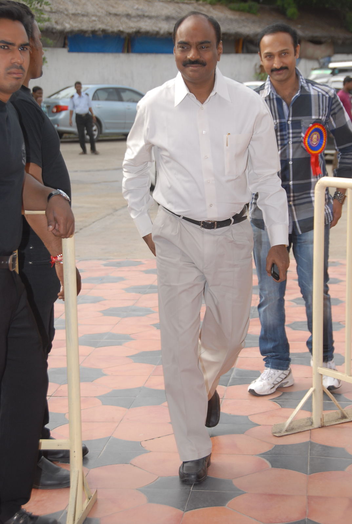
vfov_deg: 25.9
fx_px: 1139
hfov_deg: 17.6
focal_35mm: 78
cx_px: 176
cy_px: 262
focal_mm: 52
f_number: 5.6
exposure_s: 1/125
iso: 200
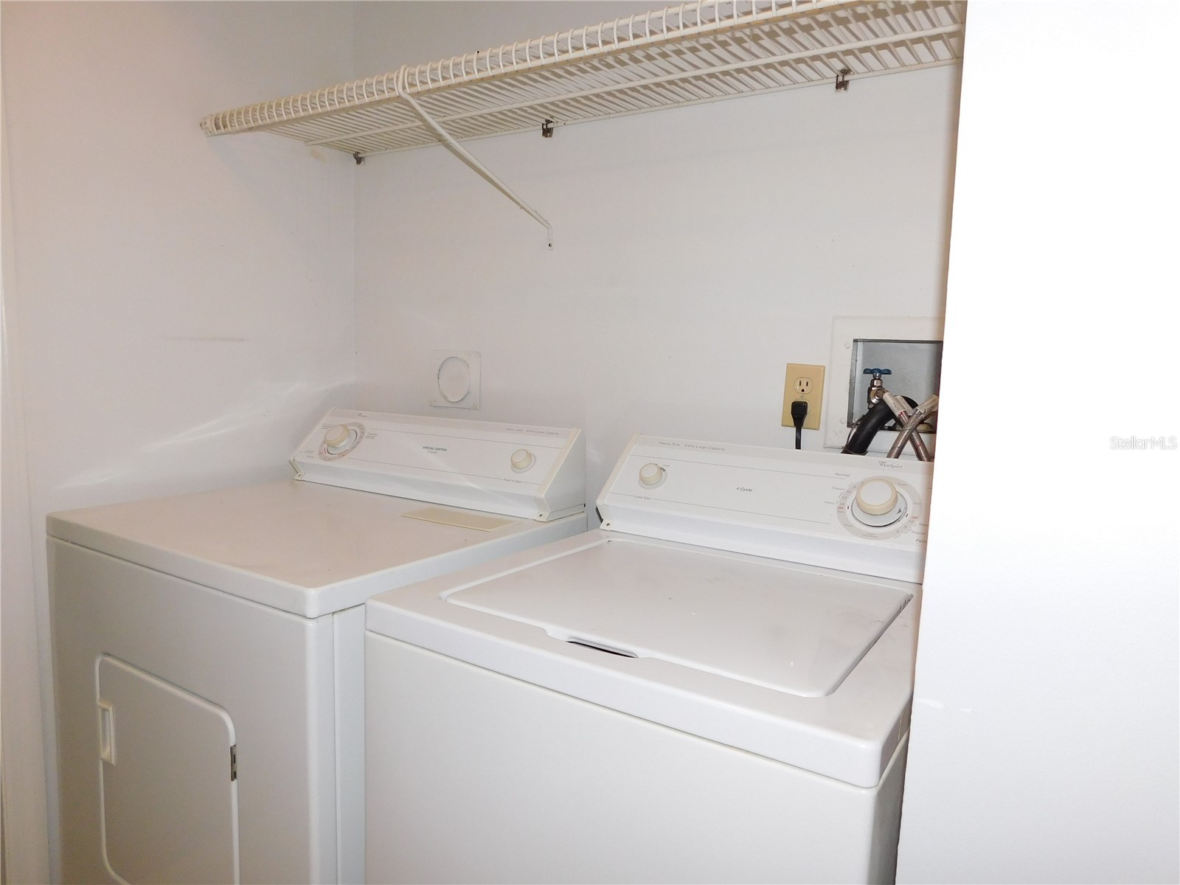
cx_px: 590
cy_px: 442
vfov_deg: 58.9
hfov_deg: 73.9
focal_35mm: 23
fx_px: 784
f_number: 3
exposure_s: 1/30
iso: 200
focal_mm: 4
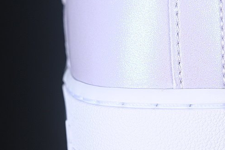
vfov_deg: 8.3
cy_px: 30
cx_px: 187
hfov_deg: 12.4
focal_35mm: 165
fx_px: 1031
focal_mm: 50
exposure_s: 1/80
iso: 160
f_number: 7.1
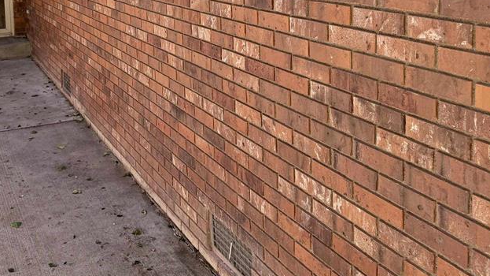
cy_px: -8
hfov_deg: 46.3
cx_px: 149
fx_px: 559
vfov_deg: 26.1
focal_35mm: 43
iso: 100
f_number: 1.78
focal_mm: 6.76
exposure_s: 1/476
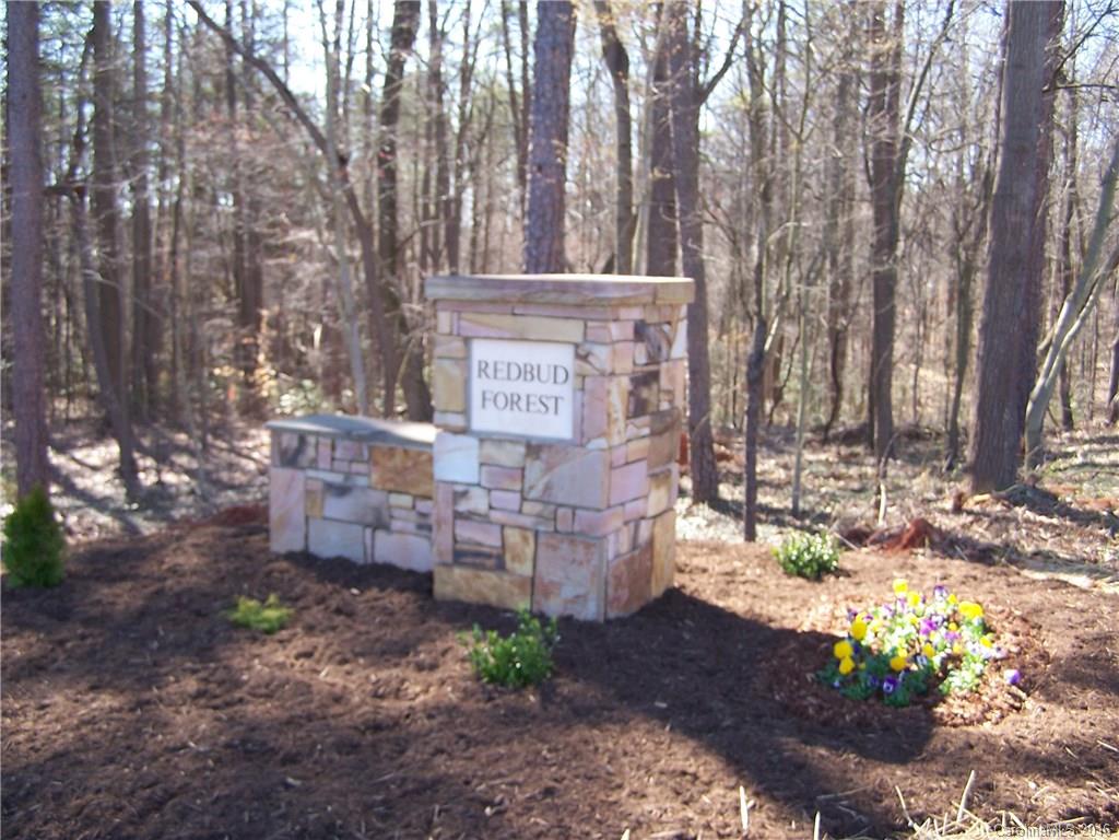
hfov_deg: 49.0
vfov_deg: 37.7
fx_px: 1228
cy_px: 420
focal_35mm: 38
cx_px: 560
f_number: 2.8
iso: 80
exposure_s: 1/160
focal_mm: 6.3
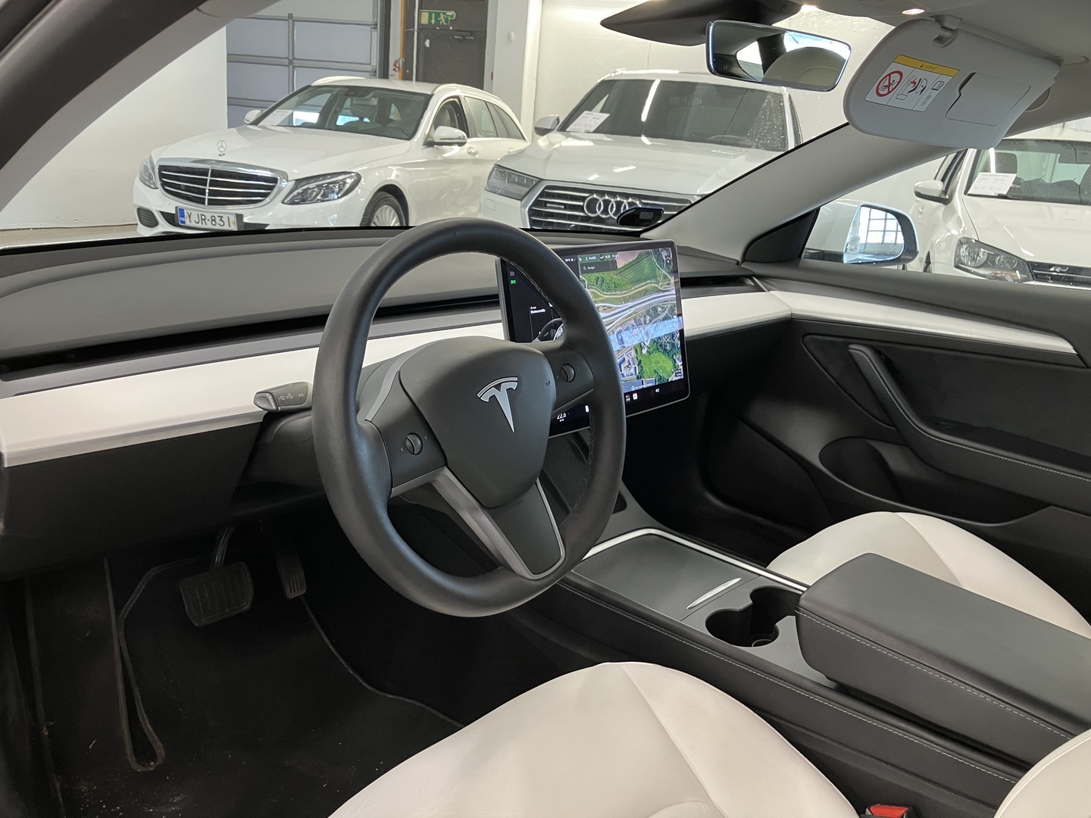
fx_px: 882
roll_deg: -5.1
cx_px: 546
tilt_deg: -17.2
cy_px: 409
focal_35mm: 28
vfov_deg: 49.7
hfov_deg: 63.4
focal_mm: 3.99
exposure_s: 1/50
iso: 160
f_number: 1.8
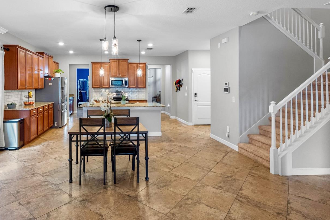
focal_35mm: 21
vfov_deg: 58.7
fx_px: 192
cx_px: 123
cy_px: 82
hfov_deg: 79.7
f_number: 11
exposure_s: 1/80
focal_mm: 16
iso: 1600
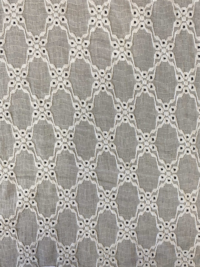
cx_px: 100
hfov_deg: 53.1
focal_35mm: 26
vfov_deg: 67.3
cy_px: 134
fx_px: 200
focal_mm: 4.25
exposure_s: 1/100
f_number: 1.8
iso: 50
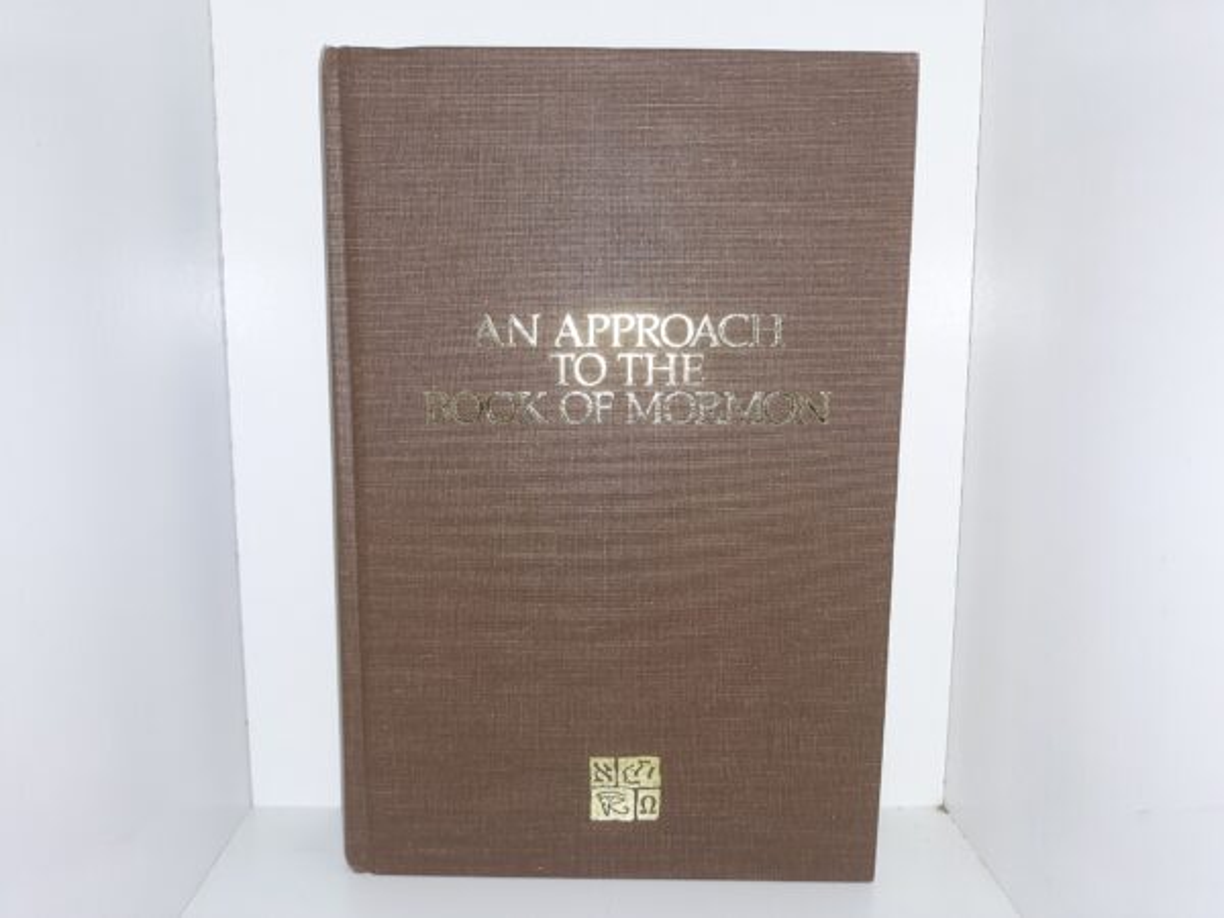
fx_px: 990
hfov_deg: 63.4
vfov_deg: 49.7
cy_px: 459
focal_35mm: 28
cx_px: 612
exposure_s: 1/120
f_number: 1.7
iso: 50
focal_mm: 3.7
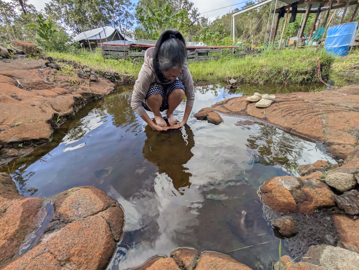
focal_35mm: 13
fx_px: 135
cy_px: 132
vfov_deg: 90.0
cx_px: 181
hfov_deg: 106.1
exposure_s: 1/1580
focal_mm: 2.02
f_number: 1.7
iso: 59
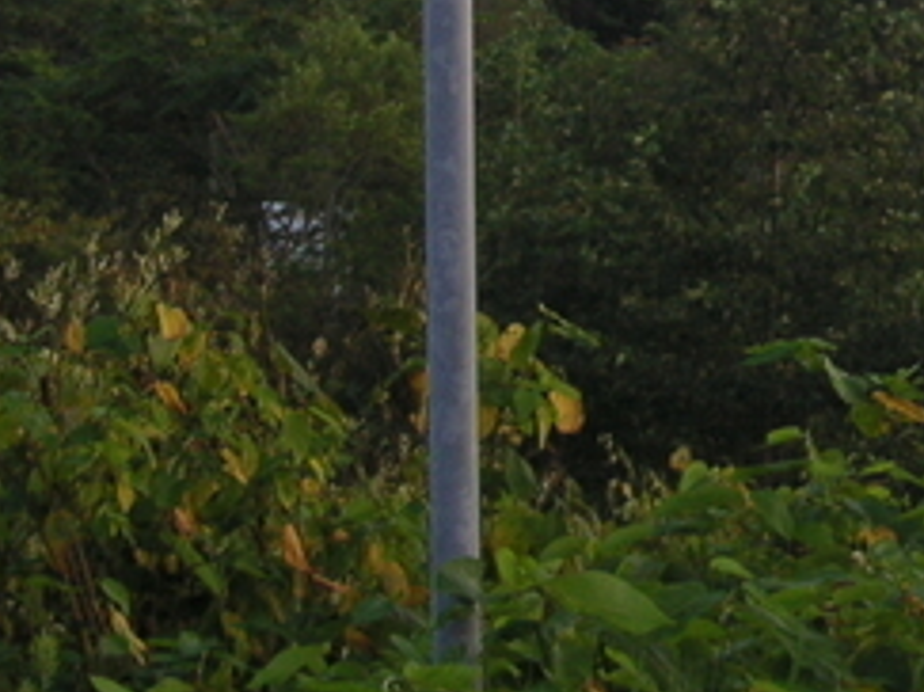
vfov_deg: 12.0
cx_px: 962
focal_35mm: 122
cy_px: -11
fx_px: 3255
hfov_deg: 15.8
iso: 50
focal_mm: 6.1
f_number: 2.8
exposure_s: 1/90
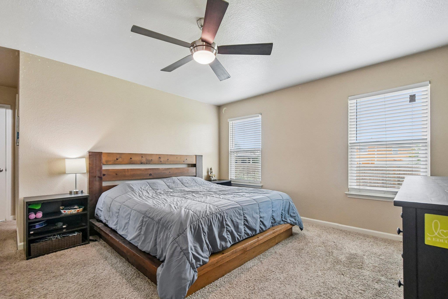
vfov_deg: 77.3
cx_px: 224
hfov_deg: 100.4
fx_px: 187
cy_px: 150
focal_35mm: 15
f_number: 8
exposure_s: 1/30
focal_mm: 10
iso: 560
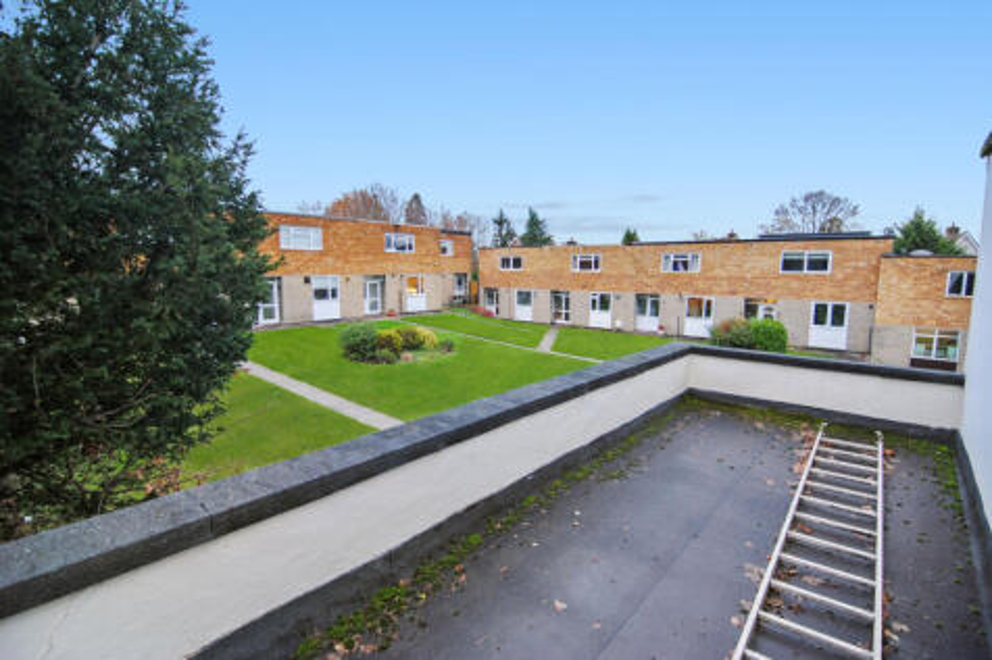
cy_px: 330
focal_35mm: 16
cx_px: 496
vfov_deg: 72.0
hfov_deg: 95.0
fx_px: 454
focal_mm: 11
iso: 200
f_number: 3.2
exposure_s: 1/40
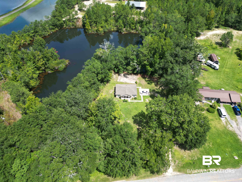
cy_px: 91
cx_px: 121
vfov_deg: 56.8
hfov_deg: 71.6
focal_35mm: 24
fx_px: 168
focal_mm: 6.72
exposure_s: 1/1500
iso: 100
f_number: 1.7
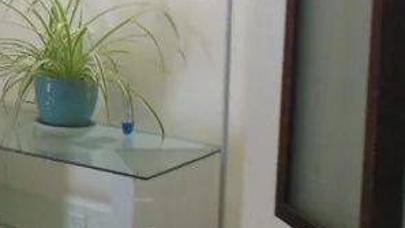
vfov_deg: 12.6
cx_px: -206
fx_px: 1009
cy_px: -27
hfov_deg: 19.7
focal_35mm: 94
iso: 400
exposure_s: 1/80
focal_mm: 4.5
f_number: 3.2
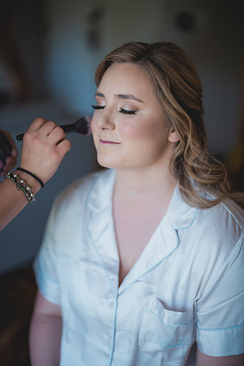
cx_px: 122
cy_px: 183
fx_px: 508
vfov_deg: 39.6
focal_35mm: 50
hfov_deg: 27.0
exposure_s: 1/320
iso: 200
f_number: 1.2
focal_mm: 50
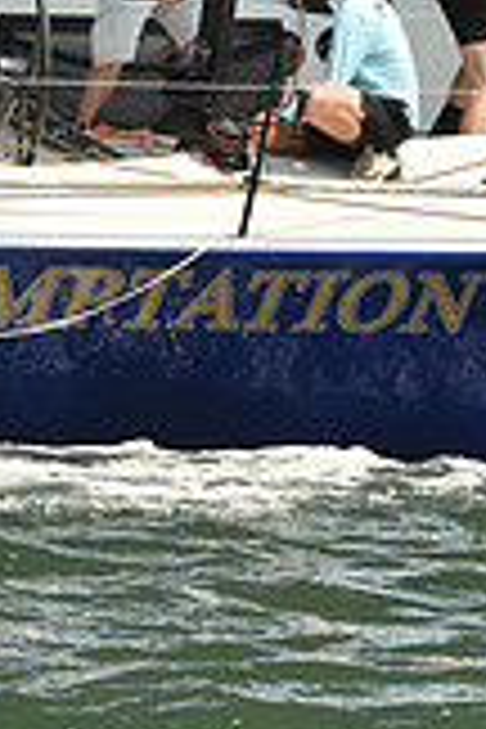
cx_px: 324
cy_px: 61
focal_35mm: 322
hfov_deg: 4.3
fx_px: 6520
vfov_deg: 6.4
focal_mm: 90
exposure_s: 1/800
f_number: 8
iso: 250
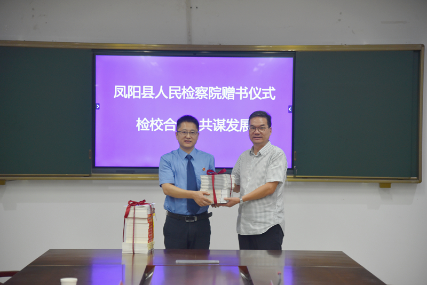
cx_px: 214
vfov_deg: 14.4
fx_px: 1127
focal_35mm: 95
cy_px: 142
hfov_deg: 21.5
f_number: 4
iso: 800
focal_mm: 95
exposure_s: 1/160
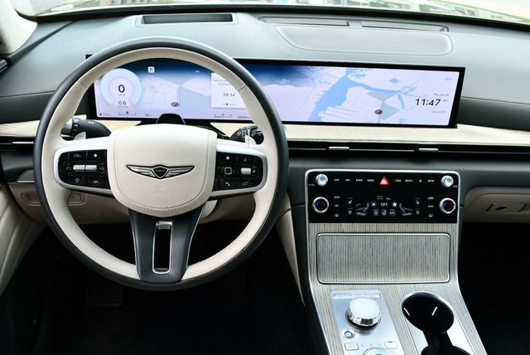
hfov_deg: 53.1
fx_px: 530
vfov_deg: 36.9
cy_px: 178
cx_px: 265
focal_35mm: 36
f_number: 4.5
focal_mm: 18
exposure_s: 1/250
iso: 400
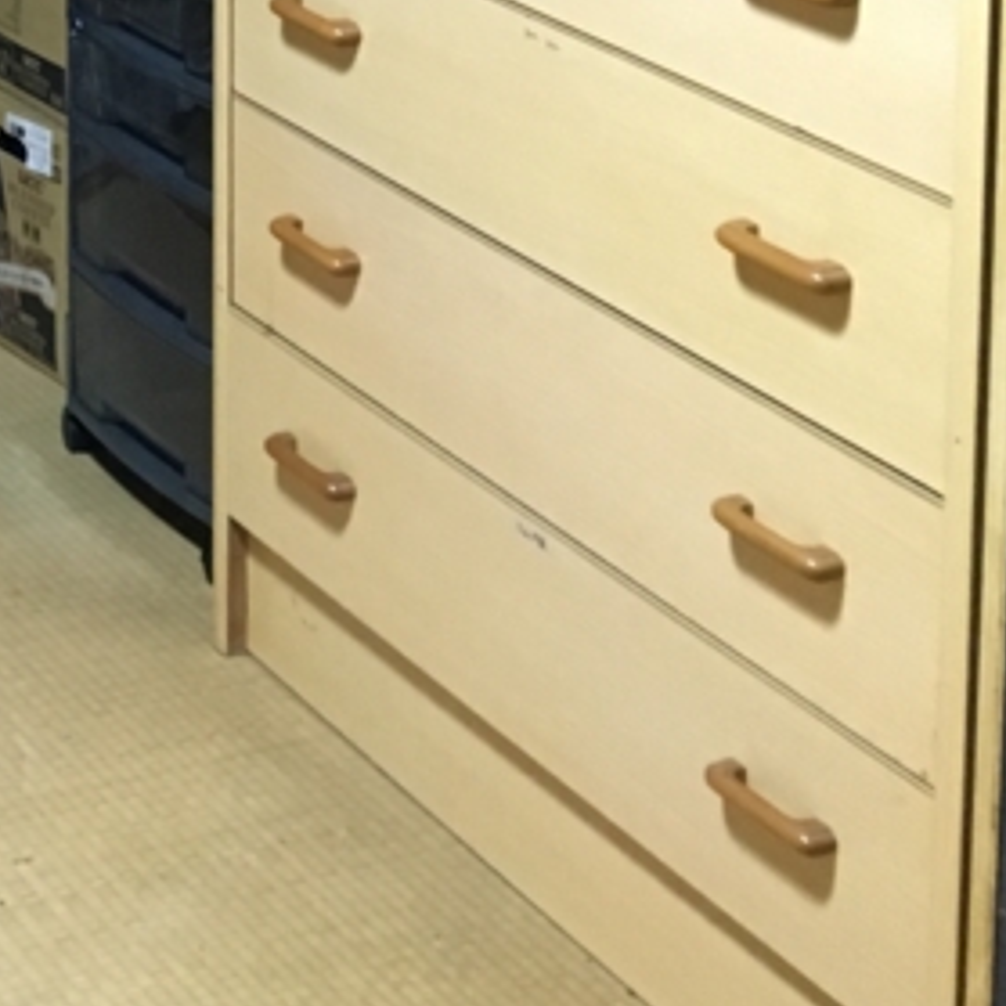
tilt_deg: -7.1
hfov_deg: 17.3
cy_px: -552
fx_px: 3091
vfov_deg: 16.6
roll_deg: +0.4
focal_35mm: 94
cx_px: -328
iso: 200
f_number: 2.2
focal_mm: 4.15
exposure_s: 1/24
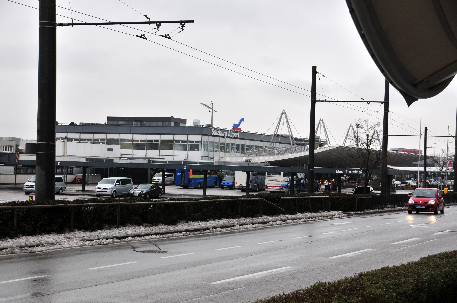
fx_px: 951
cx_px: 228
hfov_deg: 27.0
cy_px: 152
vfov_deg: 18.1
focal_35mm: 75
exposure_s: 1/160
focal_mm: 50
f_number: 7.1
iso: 200
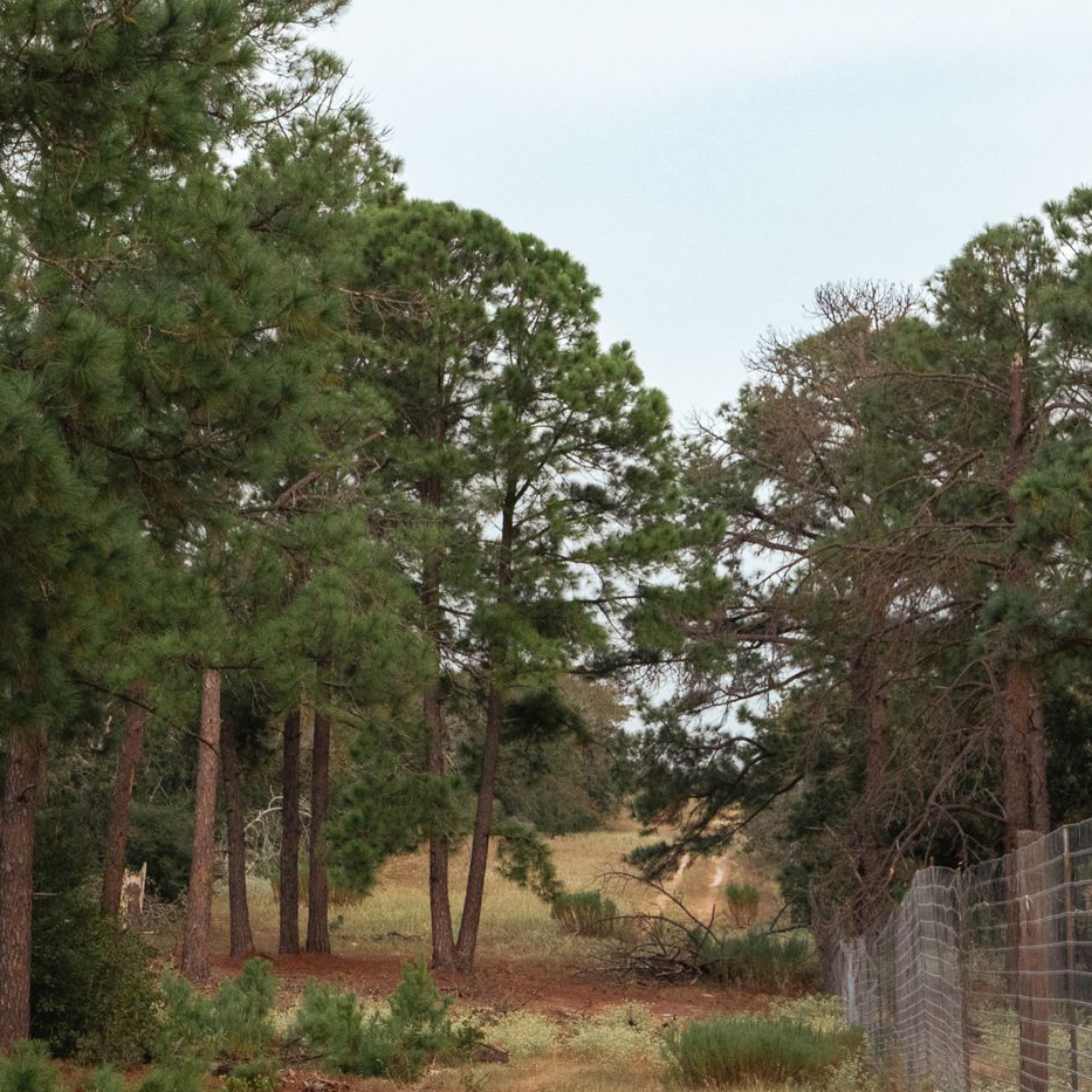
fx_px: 5282
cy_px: 672
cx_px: -95
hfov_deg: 11.6
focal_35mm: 148
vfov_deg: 11.8
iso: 2000
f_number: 10
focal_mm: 65
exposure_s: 1/400
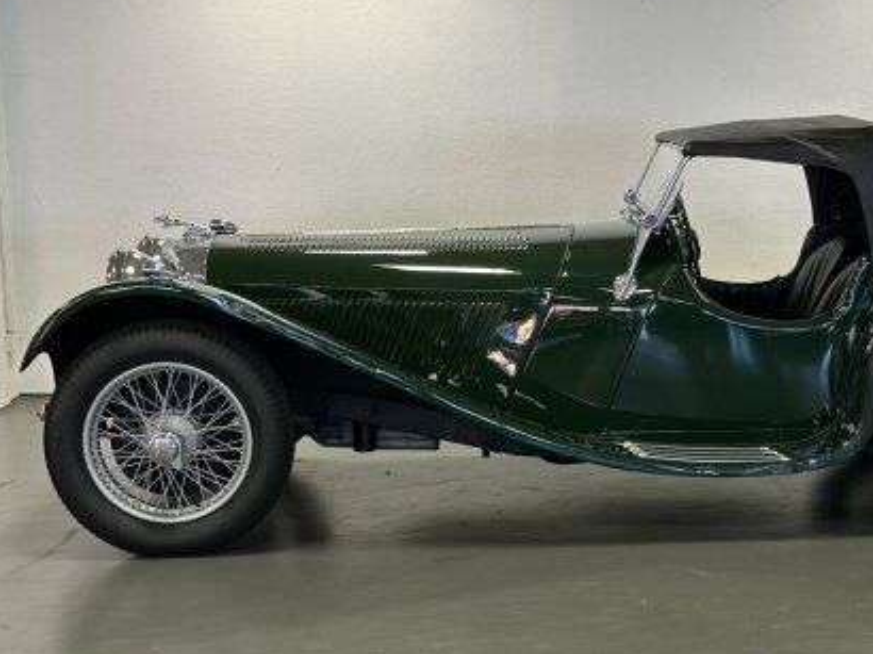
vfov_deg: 19.6
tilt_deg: -9.2
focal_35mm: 75
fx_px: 1890
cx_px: 607
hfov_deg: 25.8
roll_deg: +0.7
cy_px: 341
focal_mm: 6.86
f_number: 1.78
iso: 125
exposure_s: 1/79
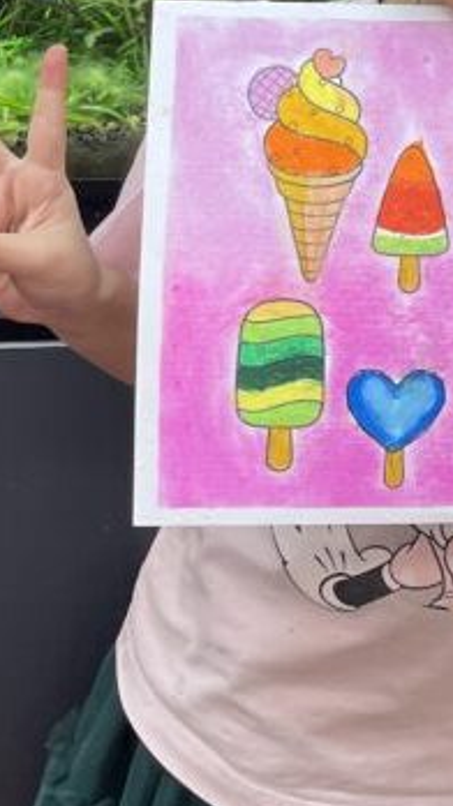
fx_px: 1668
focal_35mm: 78
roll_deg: -1.1
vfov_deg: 25.9
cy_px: 21
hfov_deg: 14.9
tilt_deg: -17.1
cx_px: 550
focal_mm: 5.1
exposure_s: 1/121
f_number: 1.6
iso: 80
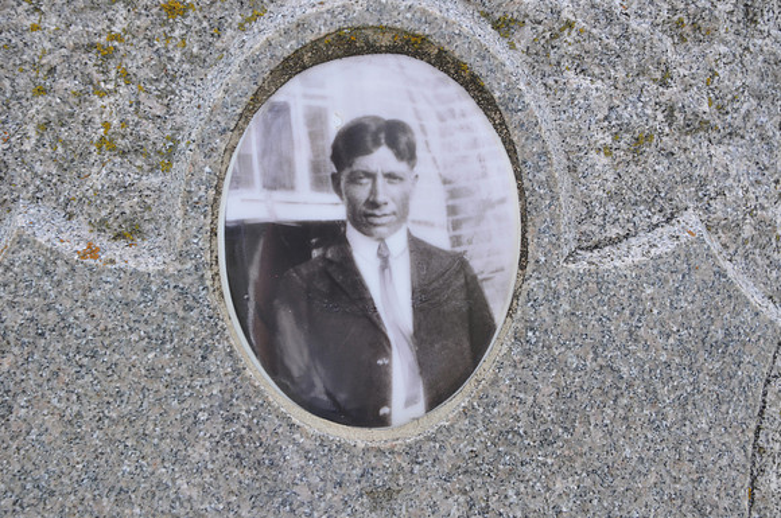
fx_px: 1560
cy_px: 259
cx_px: 390
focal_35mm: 72
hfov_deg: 28.1
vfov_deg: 18.9
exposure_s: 1/60
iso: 200
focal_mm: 48
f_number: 8
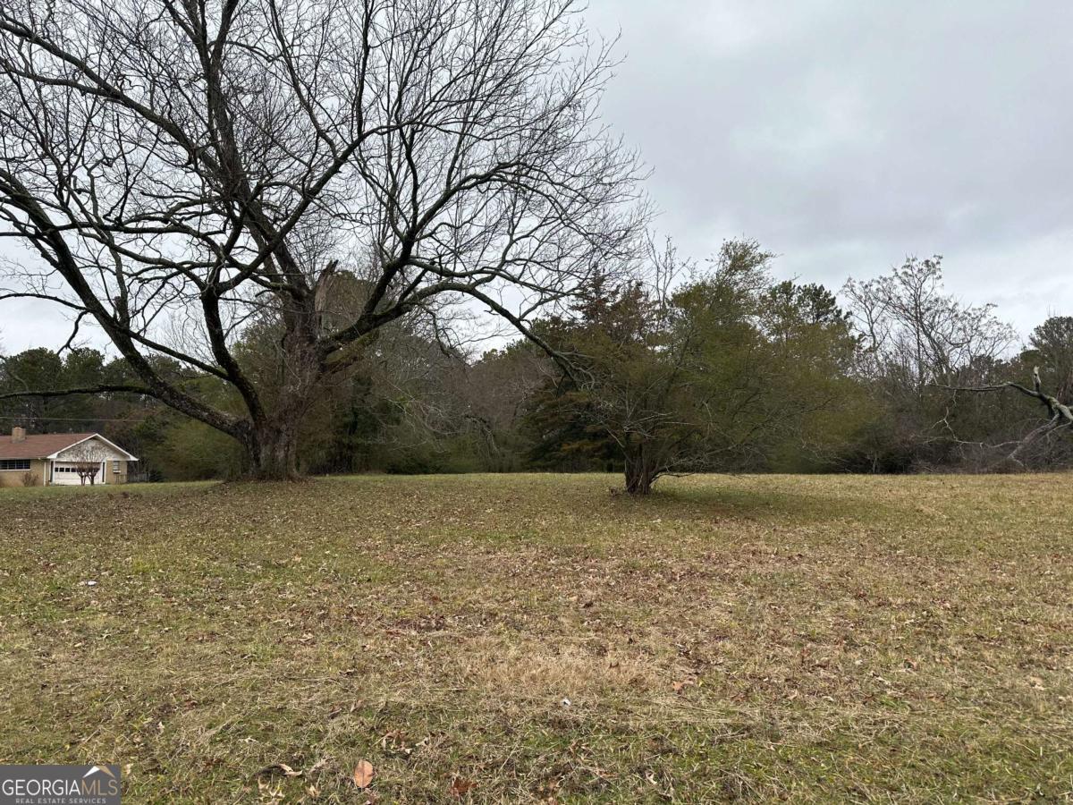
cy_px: 402
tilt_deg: +6.0
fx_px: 744
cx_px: 536
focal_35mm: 24
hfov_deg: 71.6
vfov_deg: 56.8
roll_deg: +1.1
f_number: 1.78
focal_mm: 6.86
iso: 80
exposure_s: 1/1157
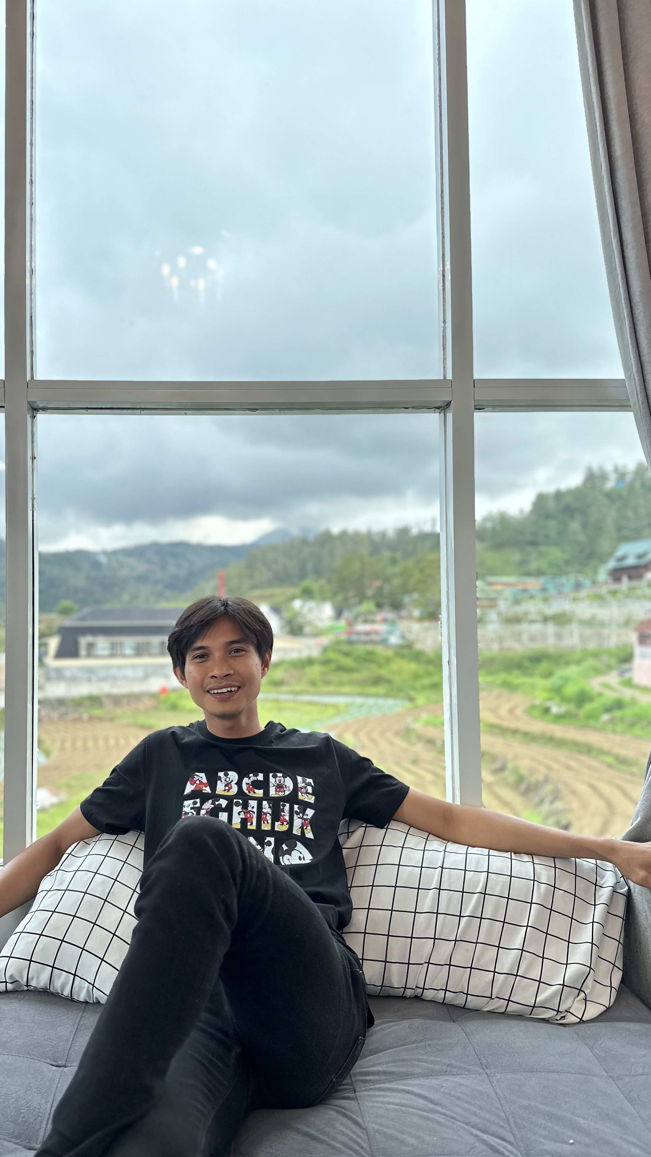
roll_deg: +0.1
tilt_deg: +3.6
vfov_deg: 69.9
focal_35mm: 27
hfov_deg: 42.6
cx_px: 244
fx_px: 829
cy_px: 578
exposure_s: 1/125
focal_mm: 6.86
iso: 100
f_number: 1.78
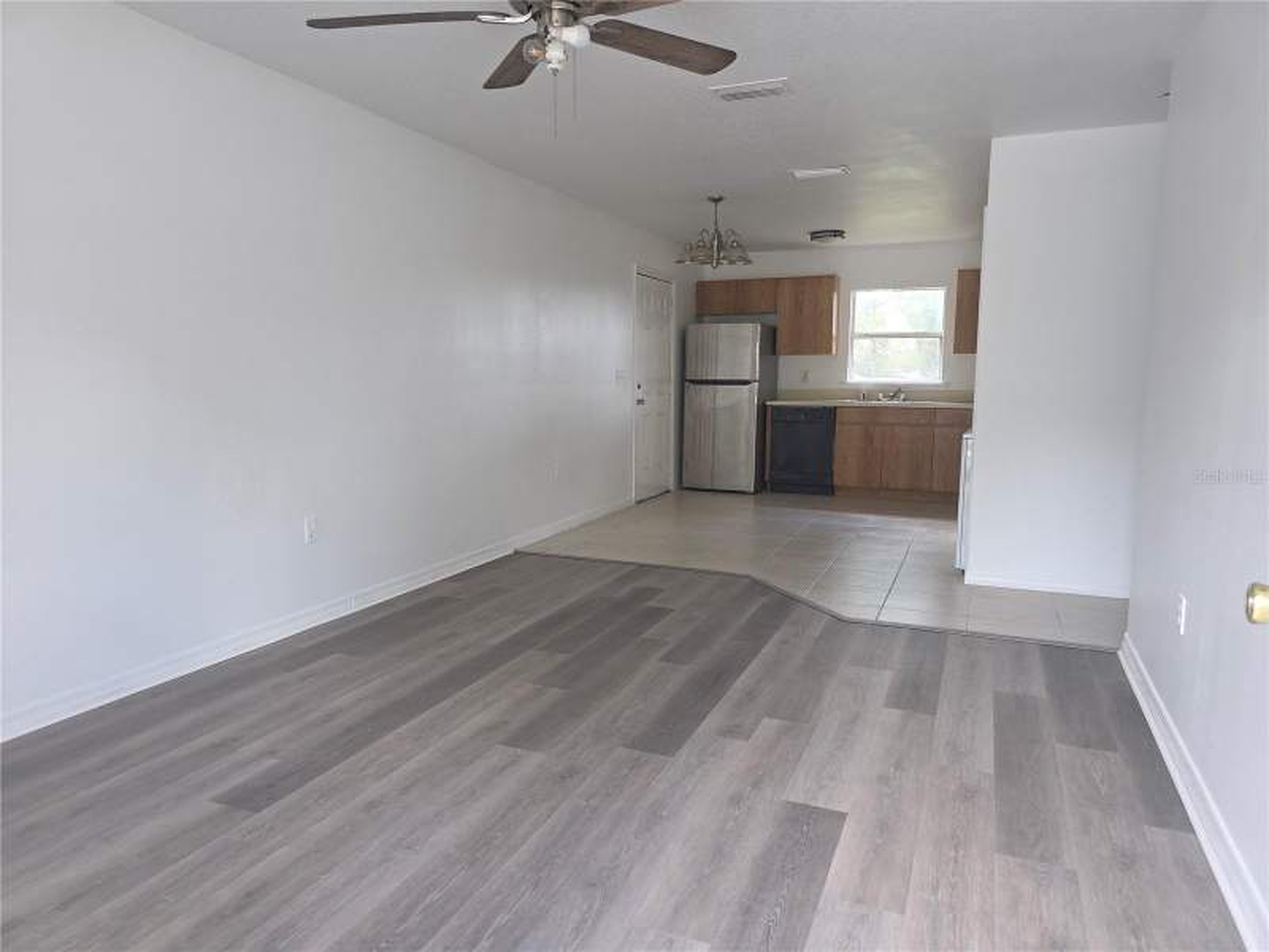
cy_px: 476
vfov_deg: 58.9
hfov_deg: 73.9
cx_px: 634
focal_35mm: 23
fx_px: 843
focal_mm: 6.3
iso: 64
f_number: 1.7
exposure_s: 1/60
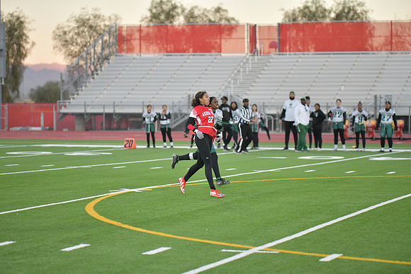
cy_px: 137
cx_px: 206
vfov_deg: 11.4
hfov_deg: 17.1
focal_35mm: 120
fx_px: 1370
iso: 2500
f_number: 2.8
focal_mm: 120
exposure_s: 1/3200
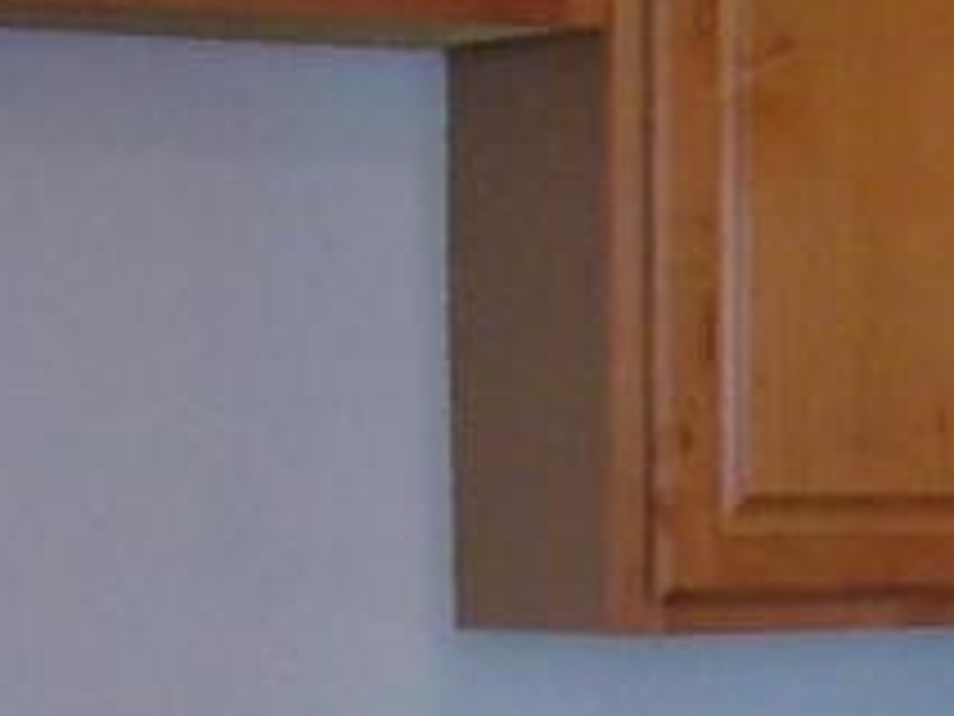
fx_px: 4933
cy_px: 1045
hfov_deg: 10.0
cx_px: 2061
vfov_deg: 8.1
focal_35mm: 179
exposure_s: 1/20
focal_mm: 6.1
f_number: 2.8
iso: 200
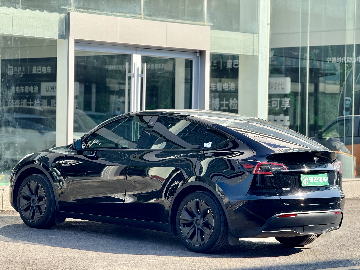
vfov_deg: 12.3
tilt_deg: -0.5
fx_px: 1248
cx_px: 180
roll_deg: -0.9
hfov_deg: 16.4
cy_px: 135
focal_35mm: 120
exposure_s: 1/500
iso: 50
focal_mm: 15.66
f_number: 2.8
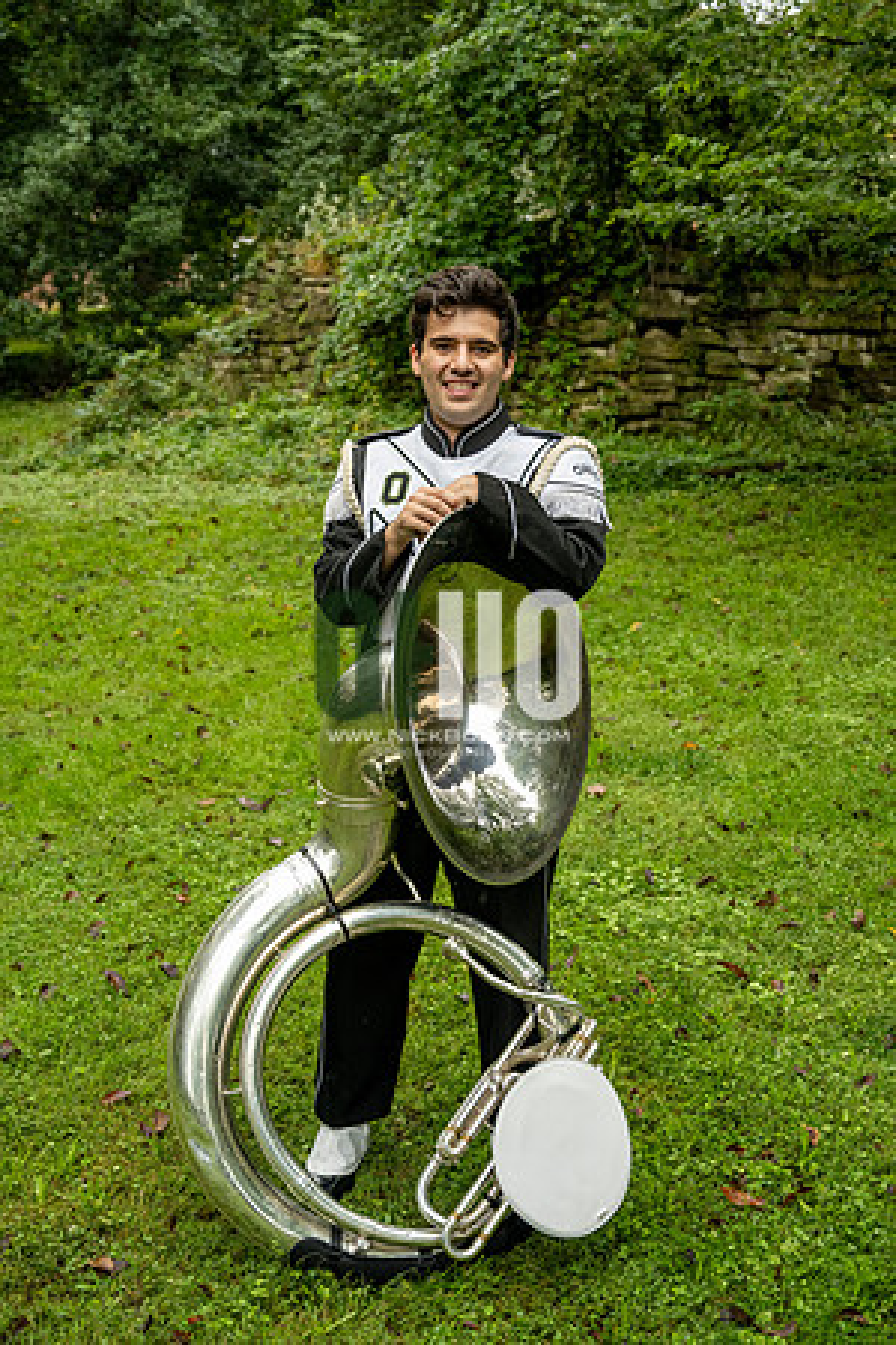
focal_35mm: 43
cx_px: 448
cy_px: 672
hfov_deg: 31.2
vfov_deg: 45.4
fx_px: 1605
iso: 800
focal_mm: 43
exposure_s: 1/500
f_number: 4
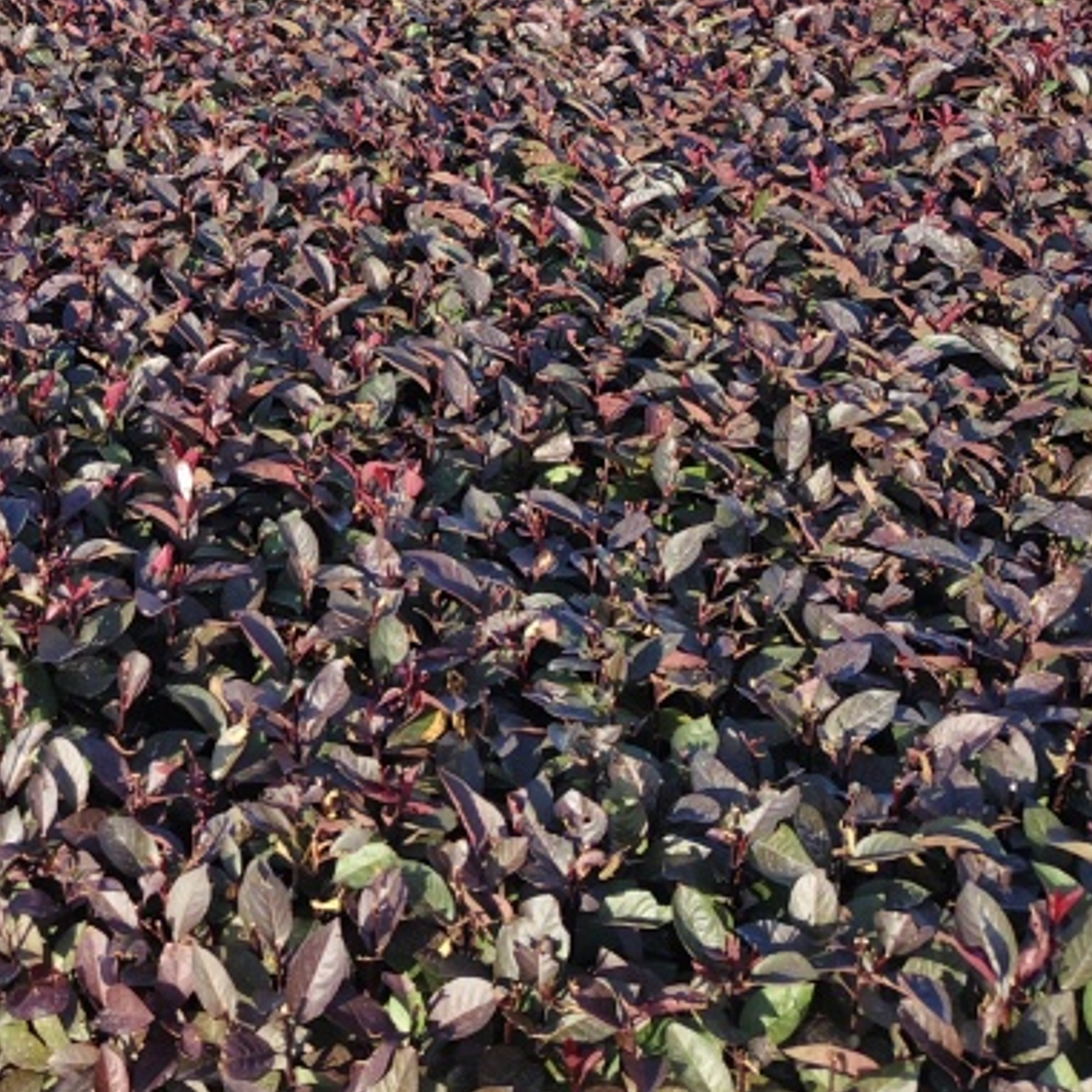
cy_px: 56
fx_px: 2034
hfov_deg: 28.5
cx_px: 46
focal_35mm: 57
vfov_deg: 28.6
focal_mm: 5.56
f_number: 1.88
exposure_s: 1/842
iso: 50
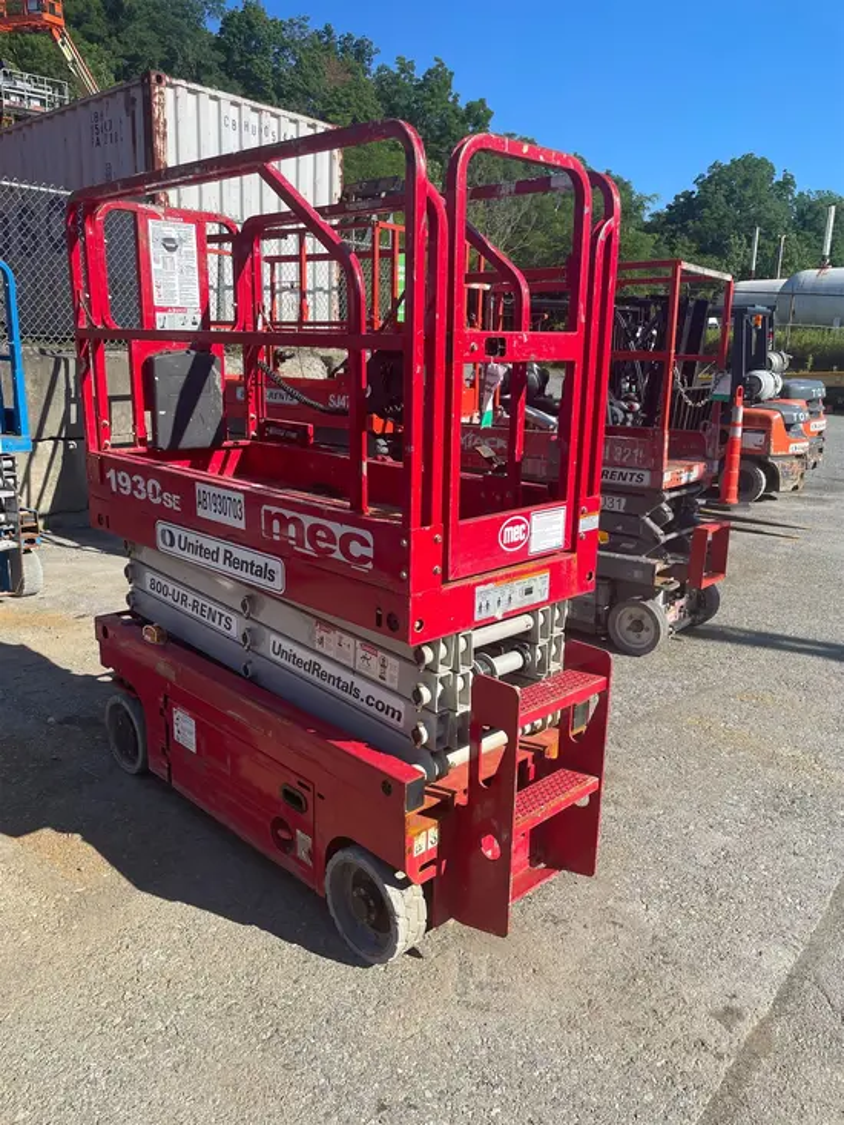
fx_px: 845
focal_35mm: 26
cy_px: 562
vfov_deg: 67.3
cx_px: 422
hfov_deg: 53.1
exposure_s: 1/1949
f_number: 1.6
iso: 32
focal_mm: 4.2
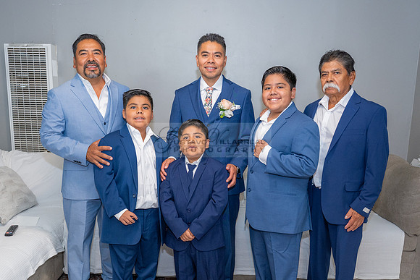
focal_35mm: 37
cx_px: 193
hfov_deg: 51.7
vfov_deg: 35.6
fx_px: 433
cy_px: 183
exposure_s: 1/125
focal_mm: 25
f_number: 3.2
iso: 640
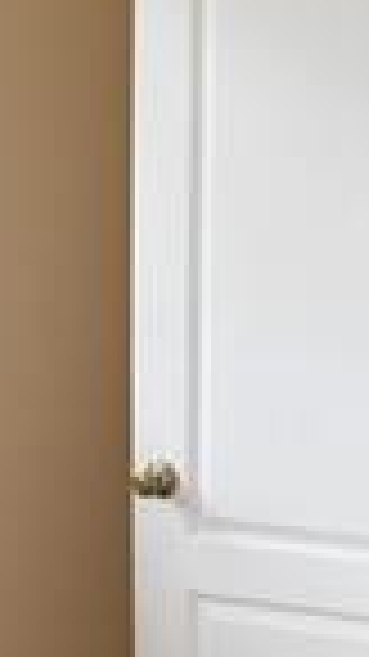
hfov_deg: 10.4
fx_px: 1916
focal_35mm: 110
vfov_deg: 18.8
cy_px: 684
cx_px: 666
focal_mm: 24
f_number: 7.1
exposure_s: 1/125
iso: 2000
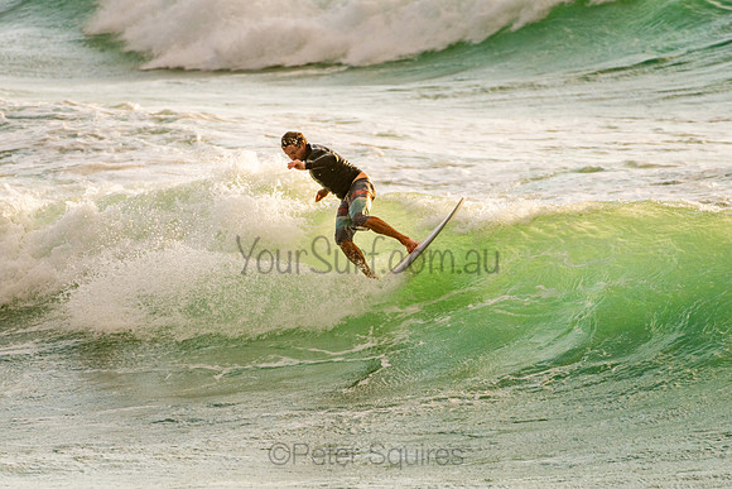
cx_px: 368
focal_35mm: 613
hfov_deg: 3.4
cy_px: 289
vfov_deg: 2.2
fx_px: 12466
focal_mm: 500
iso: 450
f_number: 5.6
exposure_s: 1/500
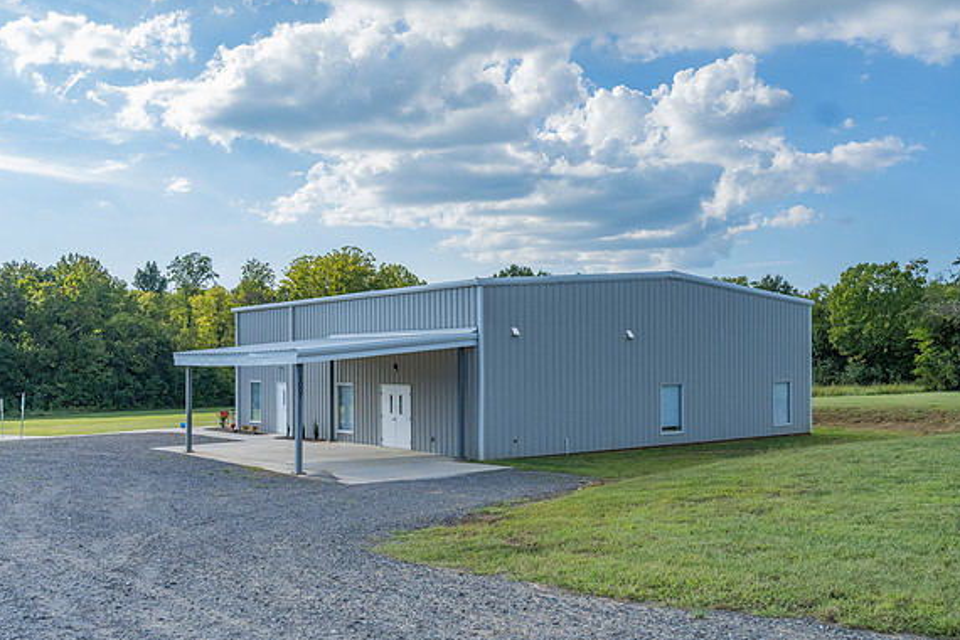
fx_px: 933
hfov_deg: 54.4
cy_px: 360
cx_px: 459
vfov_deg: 37.8
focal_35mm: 35
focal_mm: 29.5
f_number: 3.5
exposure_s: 1/6400
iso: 500
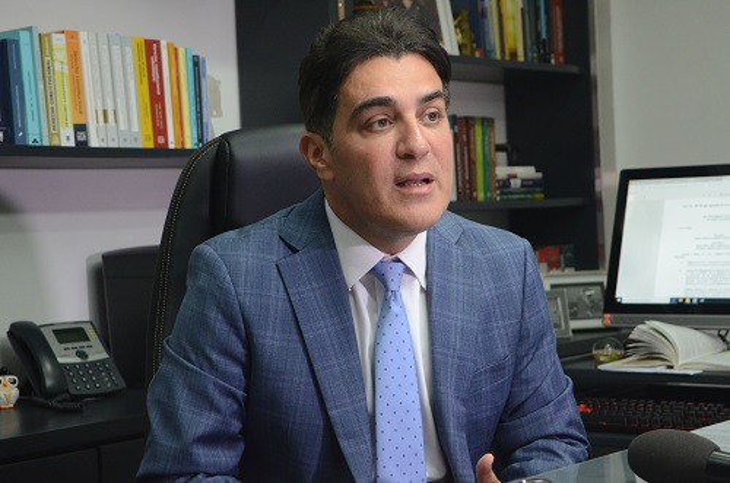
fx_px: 1457
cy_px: 242
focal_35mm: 72
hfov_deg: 28.1
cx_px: 365
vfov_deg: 18.8
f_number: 5.3
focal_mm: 48
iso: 2000
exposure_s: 1/60
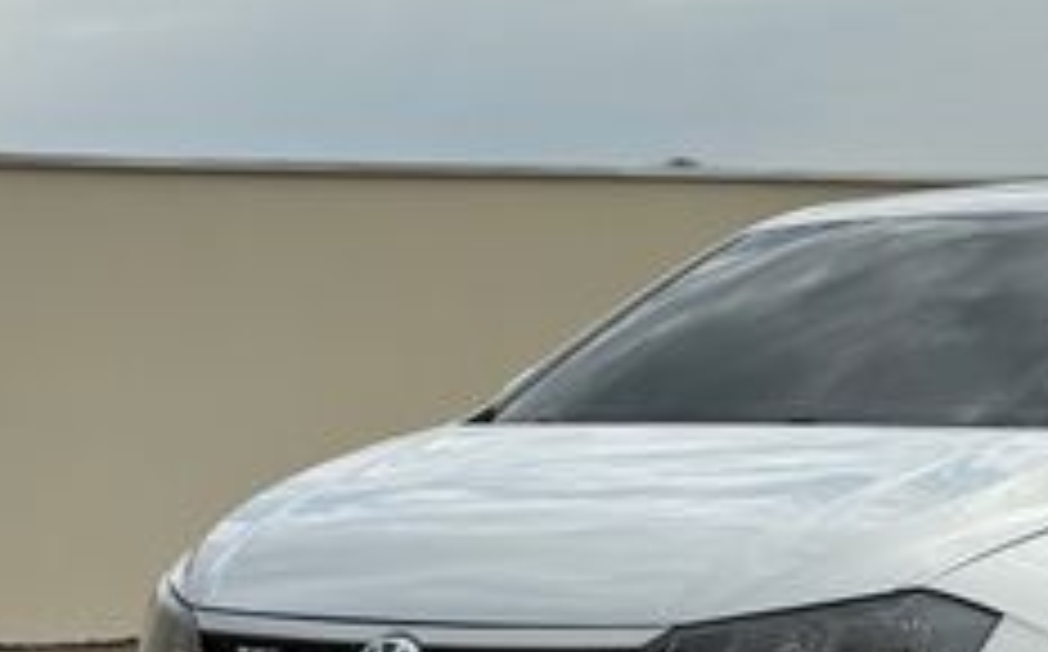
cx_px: 1021
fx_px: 2938
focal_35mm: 103
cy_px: 612
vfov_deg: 12.5
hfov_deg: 19.7
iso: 100
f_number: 1.78
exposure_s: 1/7874
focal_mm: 6.76
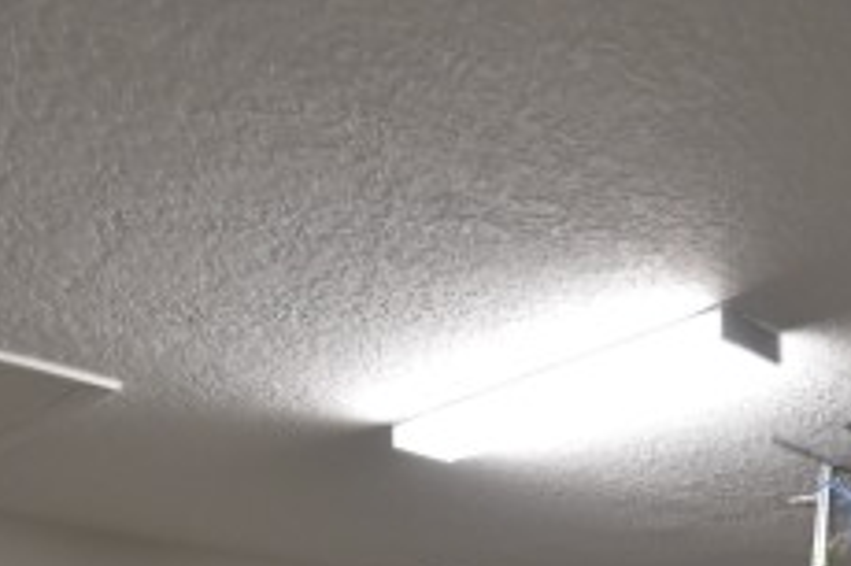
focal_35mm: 47
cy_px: 851
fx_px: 1110
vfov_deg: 23.1
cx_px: 832
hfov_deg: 37.8
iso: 1250
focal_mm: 10
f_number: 3.5
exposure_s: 1/60
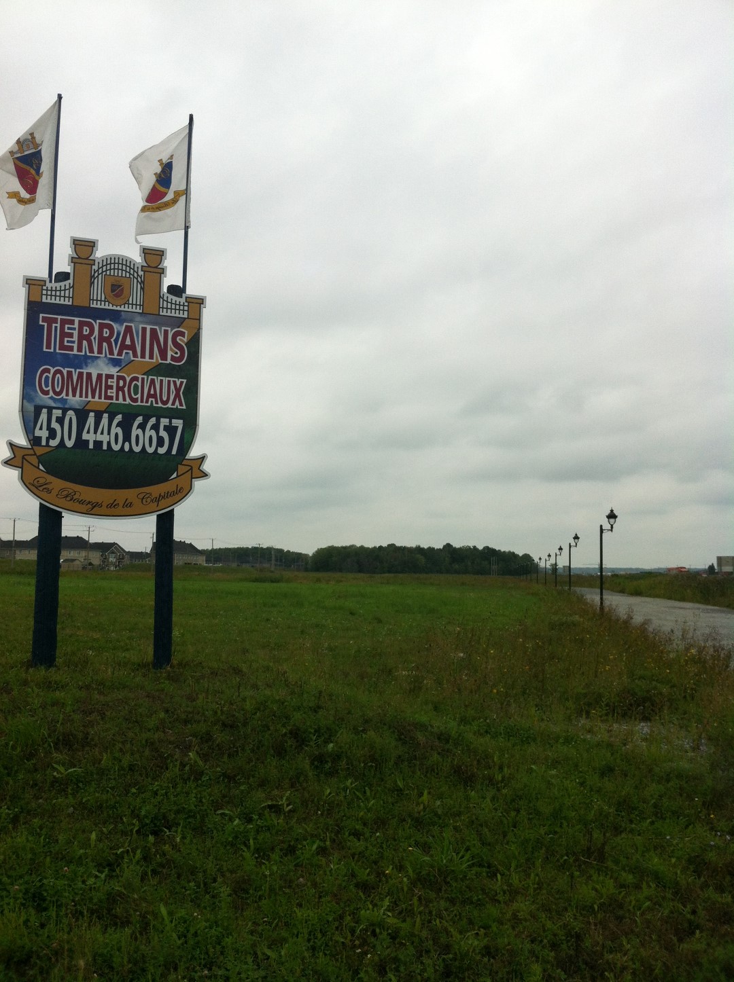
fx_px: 992
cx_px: 367
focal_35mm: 35
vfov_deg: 52.7
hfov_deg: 40.6
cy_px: 491
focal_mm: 3.85
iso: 80
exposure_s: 1/2320
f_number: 2.8
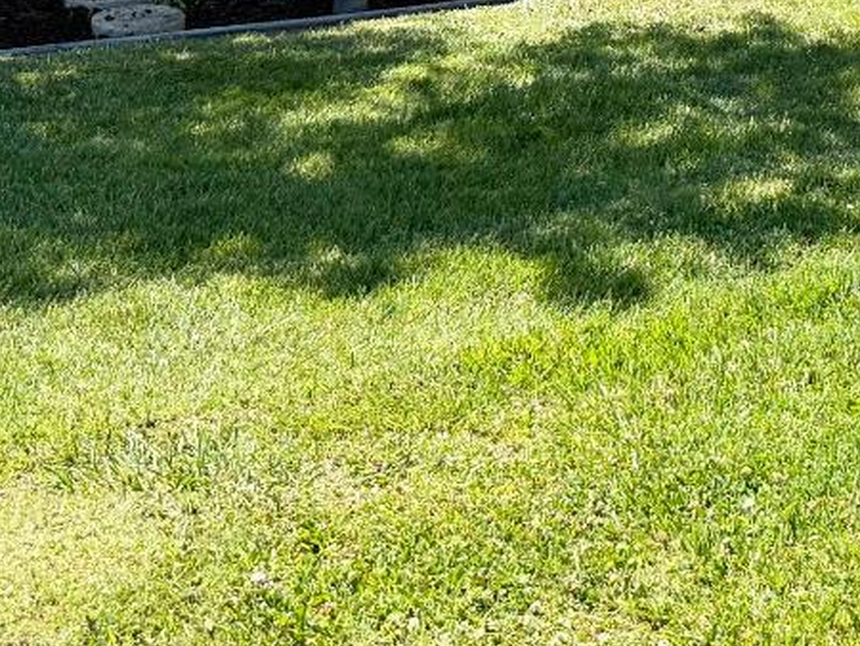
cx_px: 879
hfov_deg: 23.3
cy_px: -360
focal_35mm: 80
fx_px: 1989
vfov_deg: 16.6
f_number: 1.78
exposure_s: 1/1855
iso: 100
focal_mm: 6.76
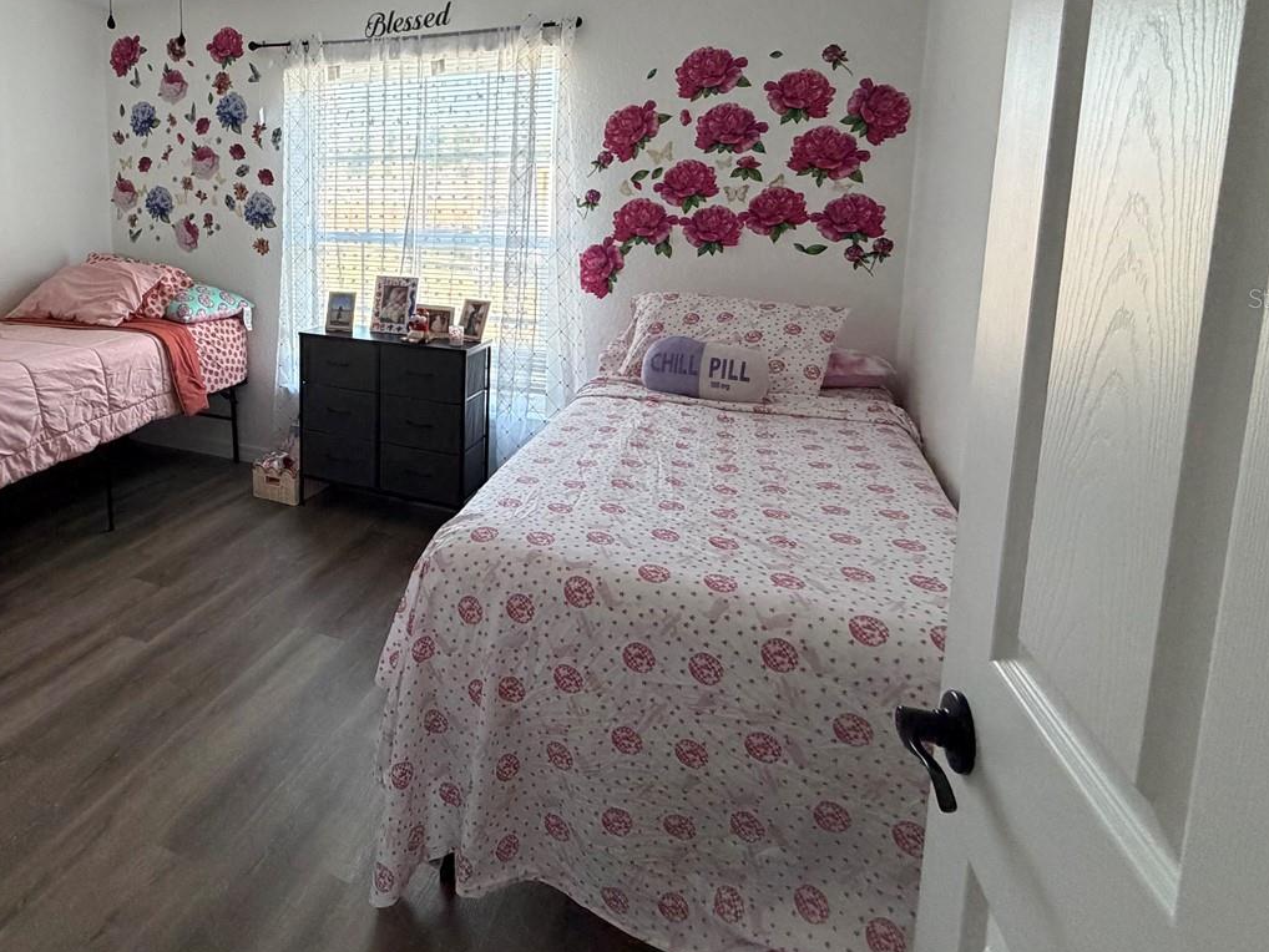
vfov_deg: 59.3
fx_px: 807
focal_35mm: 22
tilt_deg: -7.2
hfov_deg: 72.7
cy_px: 298
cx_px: 369
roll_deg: +0.2
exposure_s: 1/60
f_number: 2.2
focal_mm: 2.22
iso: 400
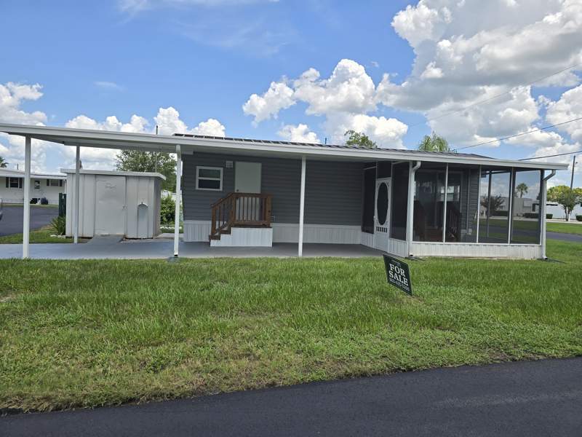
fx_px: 387
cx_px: 291
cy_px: 218
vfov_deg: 58.9
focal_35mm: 23
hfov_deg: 73.9
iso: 12
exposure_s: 1/664
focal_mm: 6.3
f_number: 1.7
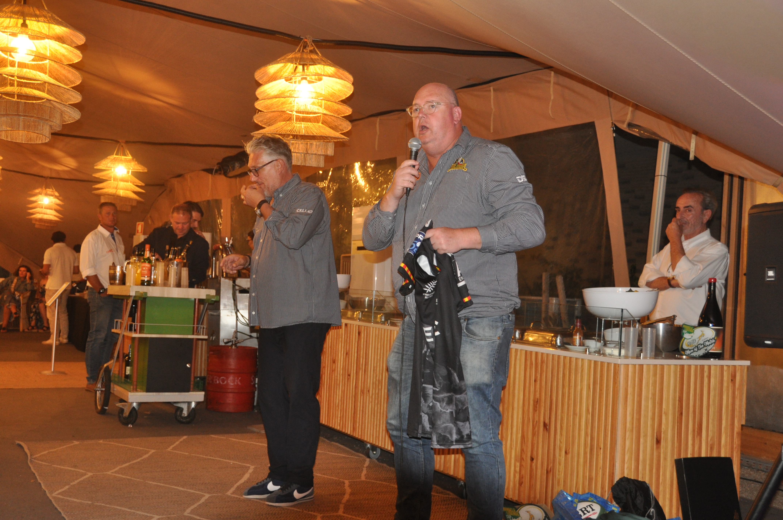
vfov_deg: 31.8
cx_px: 392
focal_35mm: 42
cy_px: 260
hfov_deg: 46.4
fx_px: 912
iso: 800
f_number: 4
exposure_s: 1/60
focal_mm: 28
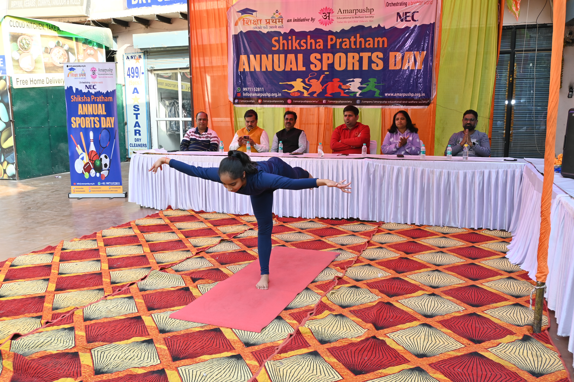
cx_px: 287
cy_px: 191
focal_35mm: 32
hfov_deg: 58.3
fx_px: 514
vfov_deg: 40.8
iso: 400
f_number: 5.6
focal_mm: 21.5
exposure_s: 1/250
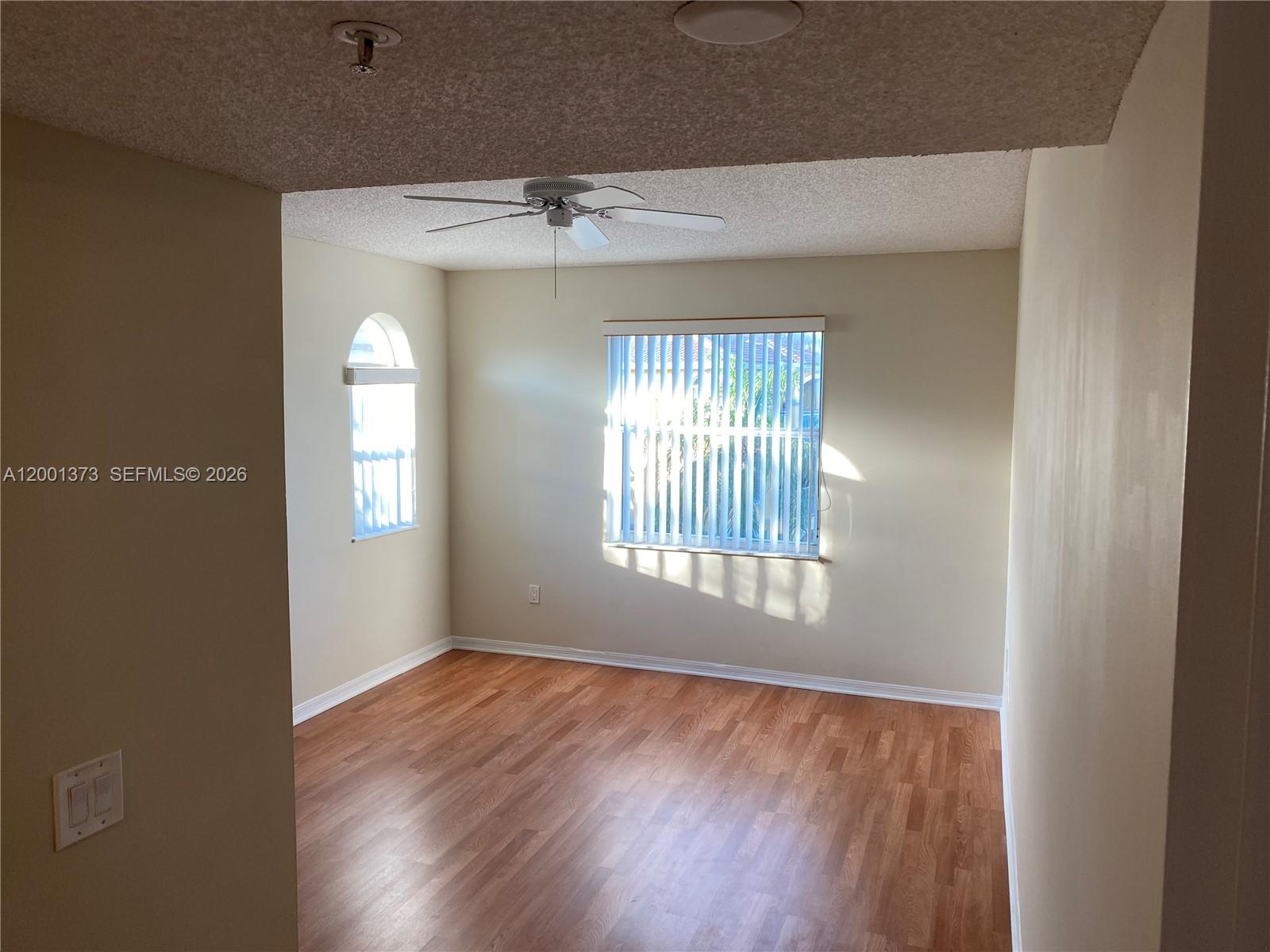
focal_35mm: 26
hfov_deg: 67.3
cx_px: 635
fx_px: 954
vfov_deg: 53.1
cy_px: 476
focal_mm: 4.25
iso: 64
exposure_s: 1/120
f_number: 1.8
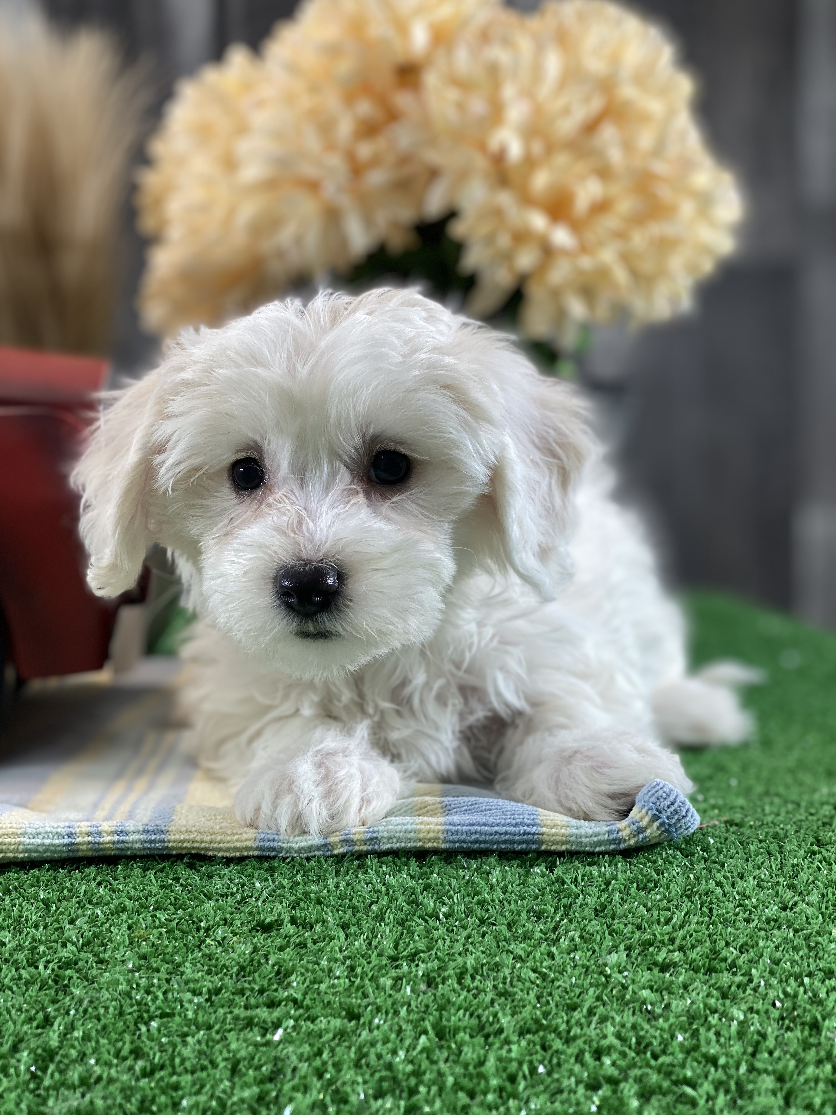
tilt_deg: -4.4
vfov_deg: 36.2
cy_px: 560
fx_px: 1707
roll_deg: +1.9
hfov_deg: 27.5
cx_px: 418
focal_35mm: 53
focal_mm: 6
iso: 32
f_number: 2
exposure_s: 1/120
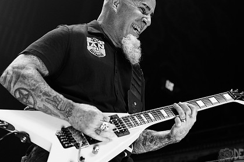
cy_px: 32
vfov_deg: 17.8
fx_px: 515
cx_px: 137
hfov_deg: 26.6
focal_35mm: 76
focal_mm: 45
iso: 2500
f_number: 3.2
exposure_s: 1/400
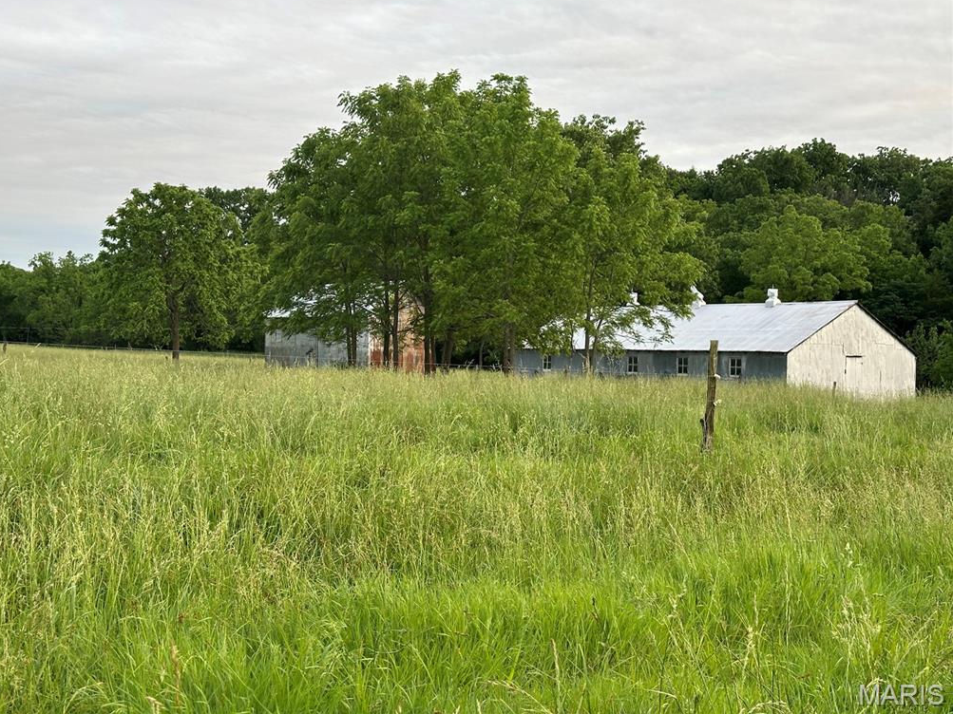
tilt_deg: +0.0
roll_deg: -1.5
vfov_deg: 29.7
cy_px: 350
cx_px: 467
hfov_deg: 38.9
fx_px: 1349
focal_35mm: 49
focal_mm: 6.86
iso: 64
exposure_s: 1/494
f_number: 1.78
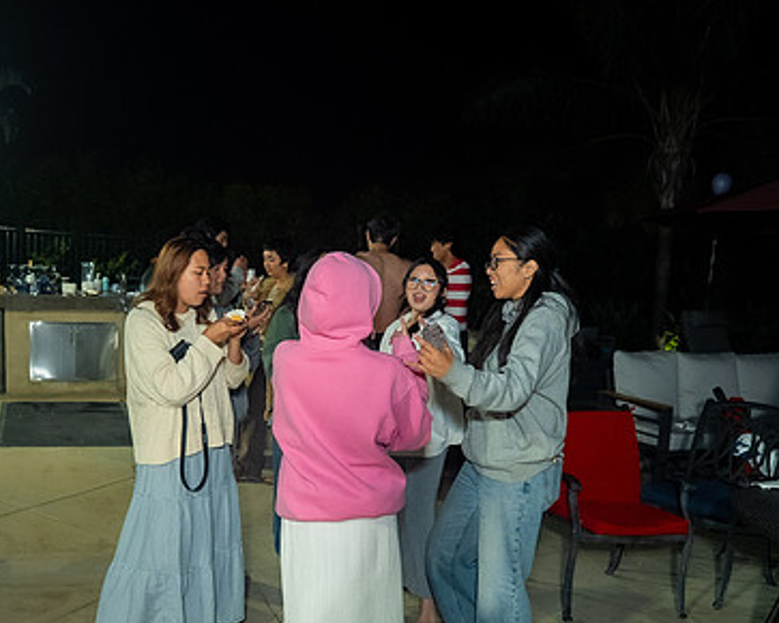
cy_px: 390
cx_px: 268
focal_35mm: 36
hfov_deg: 49.5
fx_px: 830
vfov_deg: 40.8
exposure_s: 1/160
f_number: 2.8
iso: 1000
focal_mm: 24
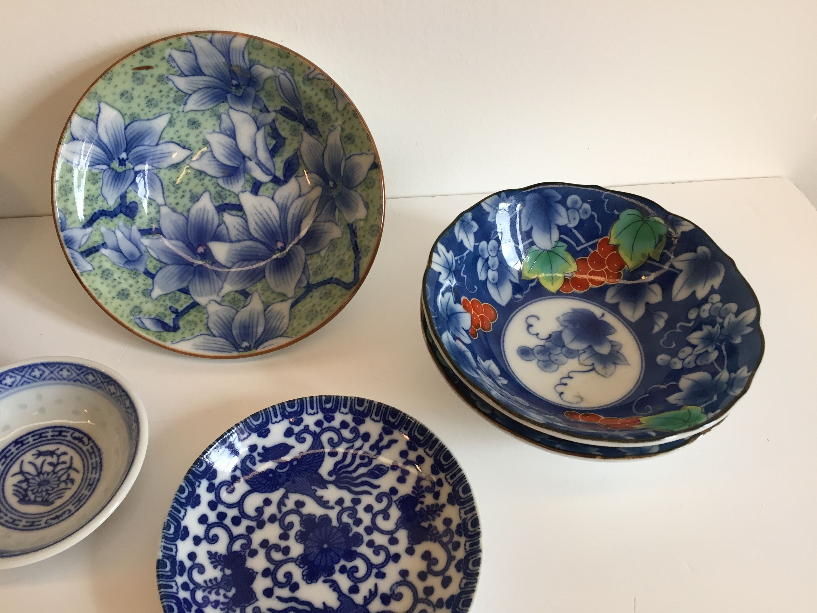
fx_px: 684
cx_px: 408
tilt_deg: -49.7
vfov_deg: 48.2
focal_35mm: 29
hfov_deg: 61.7
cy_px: 306
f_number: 2.2
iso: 32
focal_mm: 4.15
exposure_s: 1/33
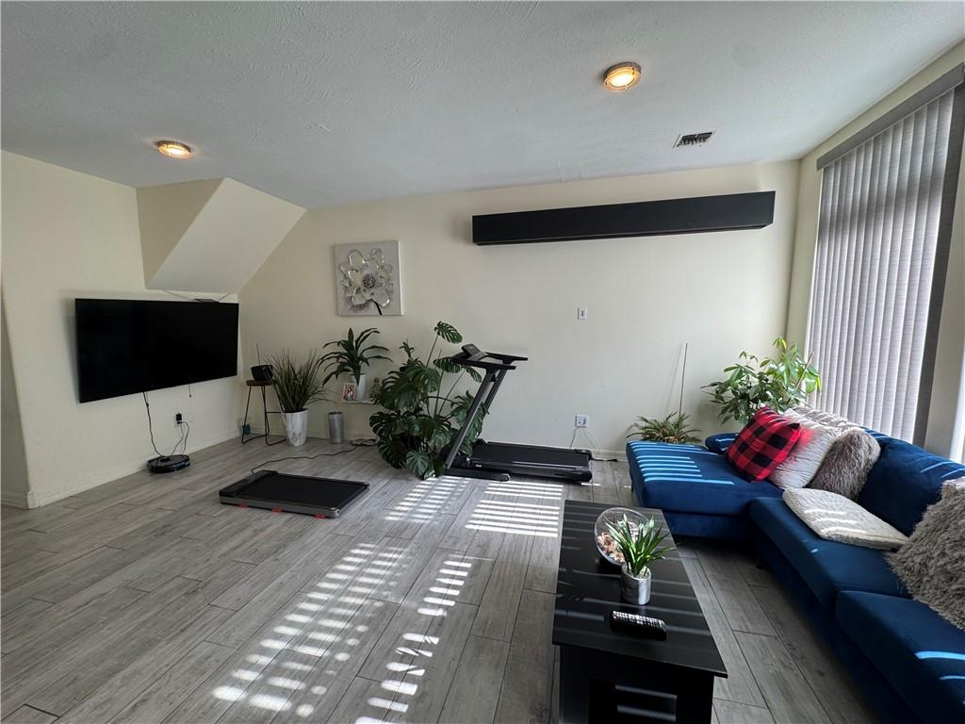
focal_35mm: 14
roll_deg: +1.2
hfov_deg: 102.1
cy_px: 362
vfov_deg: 85.7
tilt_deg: -6.8
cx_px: 482
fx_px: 390
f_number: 2.2
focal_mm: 2.22
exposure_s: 1/142
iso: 40
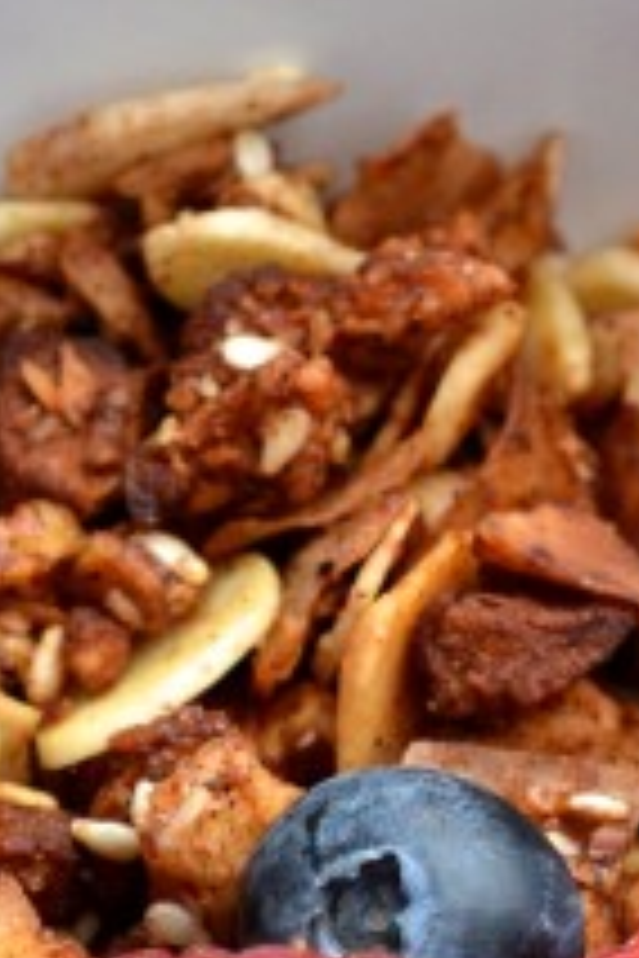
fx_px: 7667
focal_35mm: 288
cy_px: 787
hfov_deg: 4.8
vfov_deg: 7.1
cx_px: 374
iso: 400
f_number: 5.6
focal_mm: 40
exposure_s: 1/125
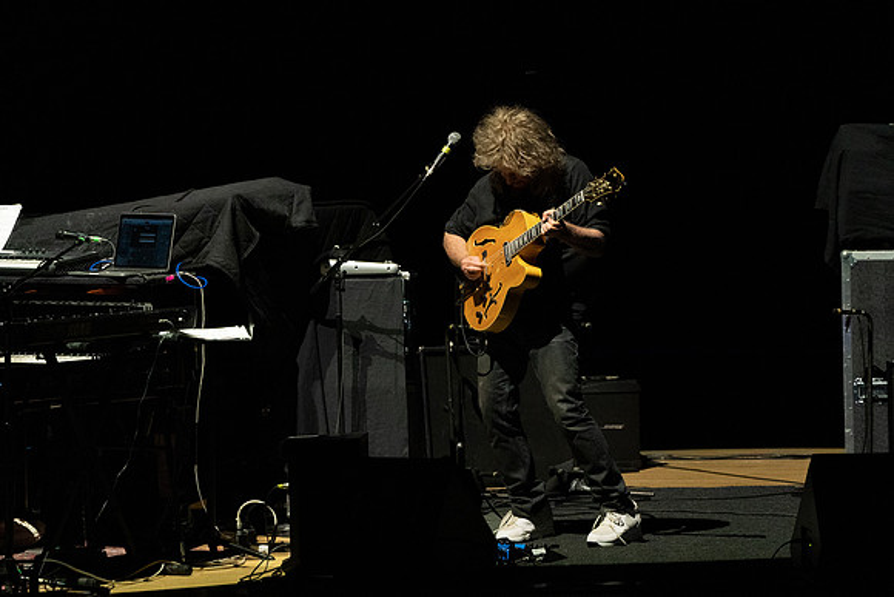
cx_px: 484
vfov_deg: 3.8
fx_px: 9100
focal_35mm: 366
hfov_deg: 5.6
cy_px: 247
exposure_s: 1/250
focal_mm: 303
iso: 3200
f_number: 5.6
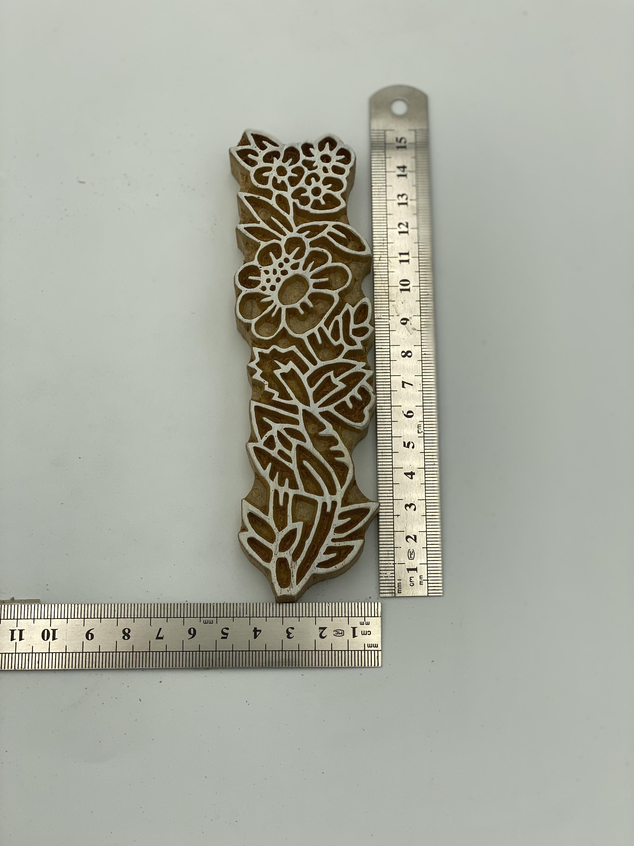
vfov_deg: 36.8
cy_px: 423
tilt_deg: -76.1
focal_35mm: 52
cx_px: 317
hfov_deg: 28.0
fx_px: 1270
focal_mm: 6
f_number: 2
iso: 20
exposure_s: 1/841
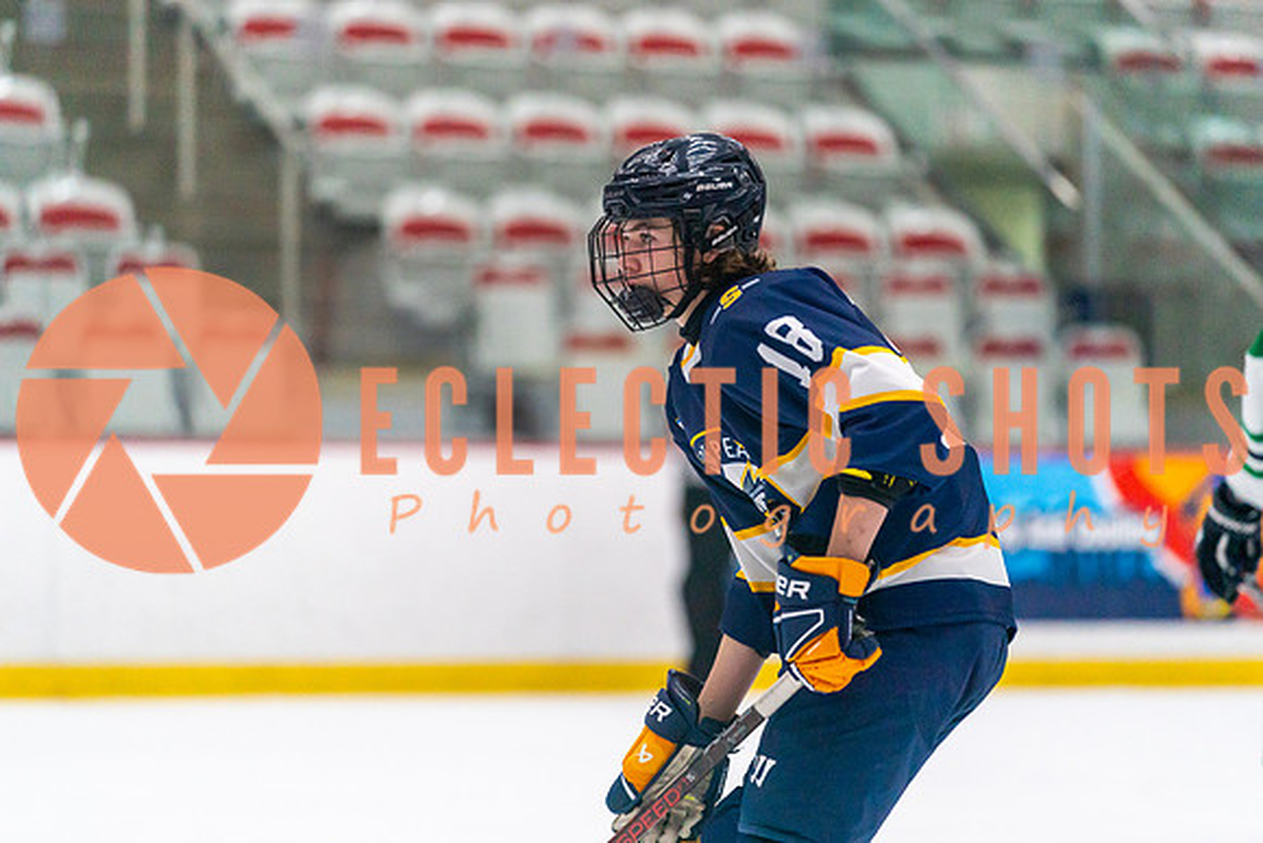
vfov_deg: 6.8
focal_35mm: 203
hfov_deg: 10.1
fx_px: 7121
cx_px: 632
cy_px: 422
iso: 4000
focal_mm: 200
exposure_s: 1/1600
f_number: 2.8
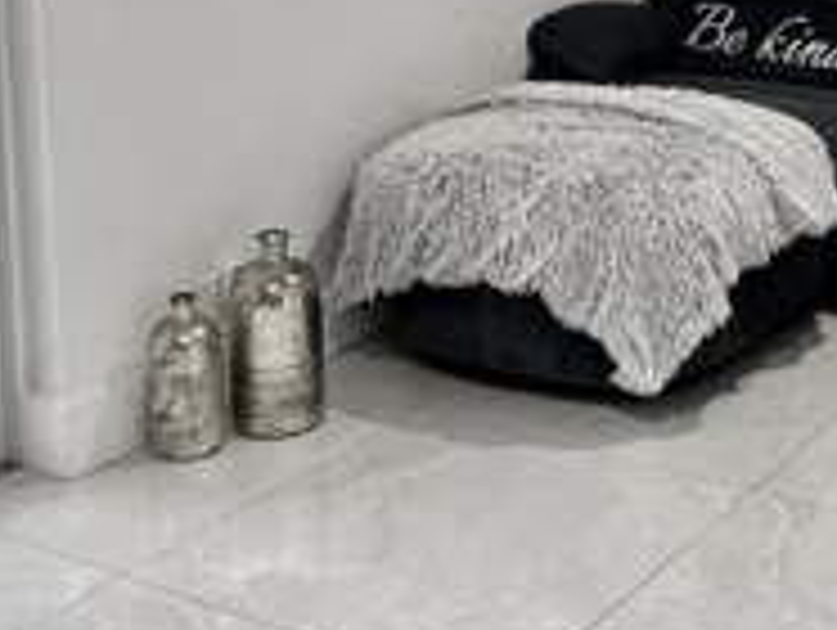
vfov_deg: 20.6
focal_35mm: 67
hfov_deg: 28.3
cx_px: 670
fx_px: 1622
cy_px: -117
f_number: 1.5
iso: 64
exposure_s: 1/60
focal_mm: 5.7
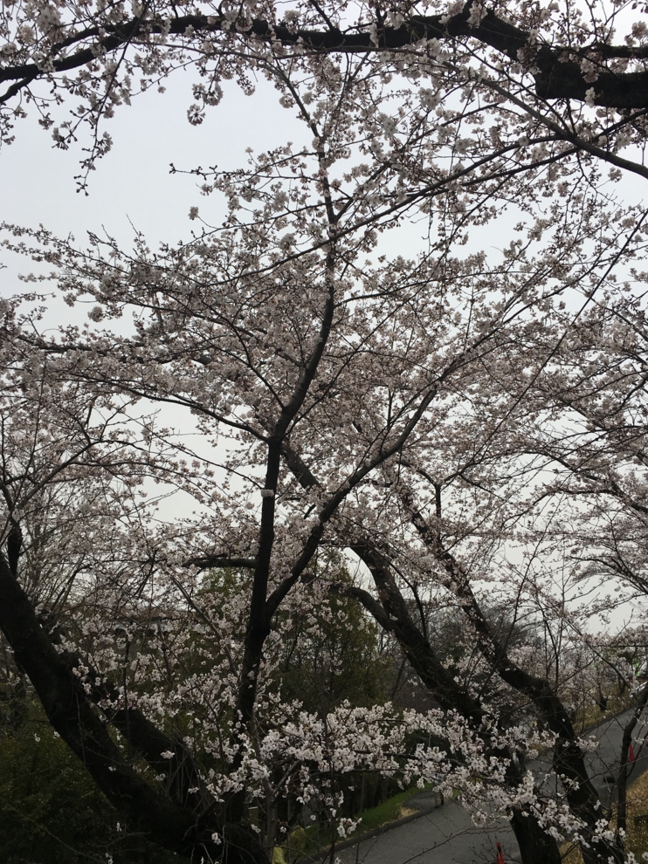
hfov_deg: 46.8
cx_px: 317
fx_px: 749
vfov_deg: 60.0
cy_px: 435
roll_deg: -1.7
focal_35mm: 30
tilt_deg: +17.1
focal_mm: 4.15
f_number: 2.2
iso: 25
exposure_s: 1/3344
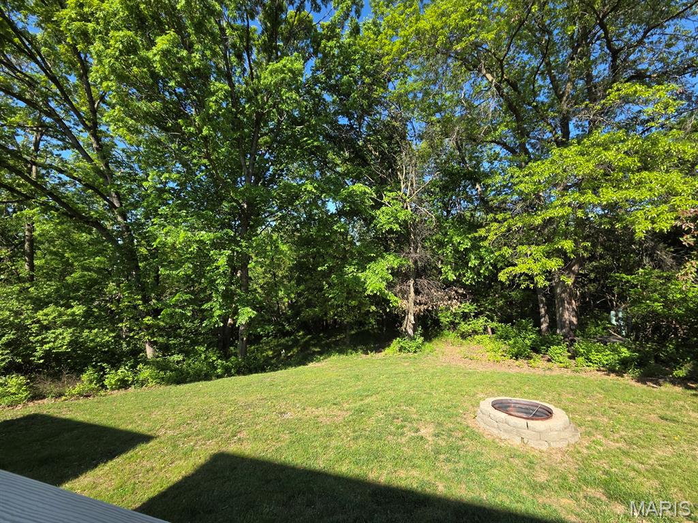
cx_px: 349
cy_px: 262
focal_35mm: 13
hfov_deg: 106.2
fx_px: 262
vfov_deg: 89.9
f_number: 2.2
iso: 50
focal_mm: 2.2
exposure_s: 1/845
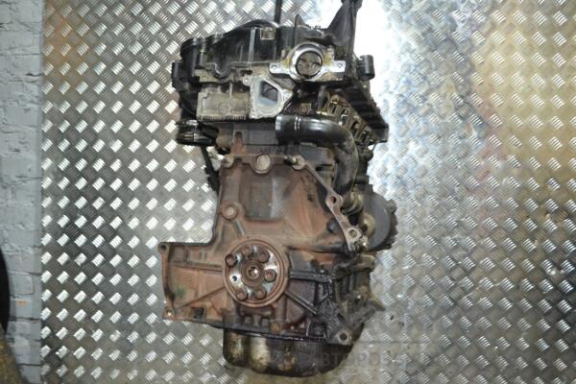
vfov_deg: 40.0
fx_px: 528
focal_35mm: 33
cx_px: 288
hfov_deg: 57.2
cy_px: 192
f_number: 3.8
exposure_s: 1/60
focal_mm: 22
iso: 1600
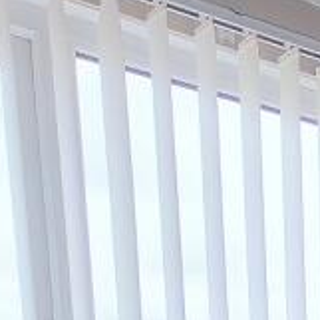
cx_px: 630
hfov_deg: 17.4
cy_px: 584
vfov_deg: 18.3
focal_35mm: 73
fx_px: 763
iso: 50
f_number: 2.2
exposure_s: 1/197
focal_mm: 2.2
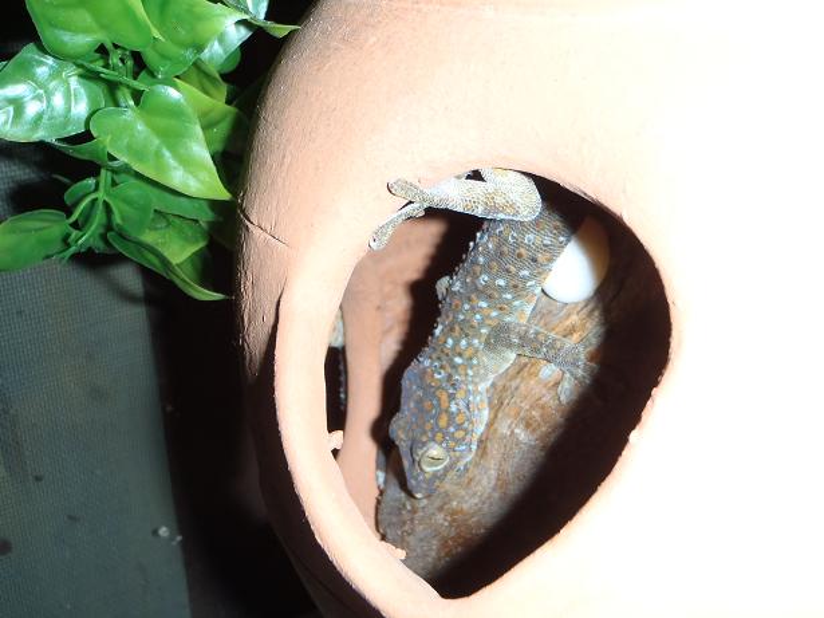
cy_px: 309
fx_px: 1000
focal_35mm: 42
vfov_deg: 34.3
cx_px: 412
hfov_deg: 44.8
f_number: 4.3
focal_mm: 7.57
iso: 100
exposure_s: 1/40
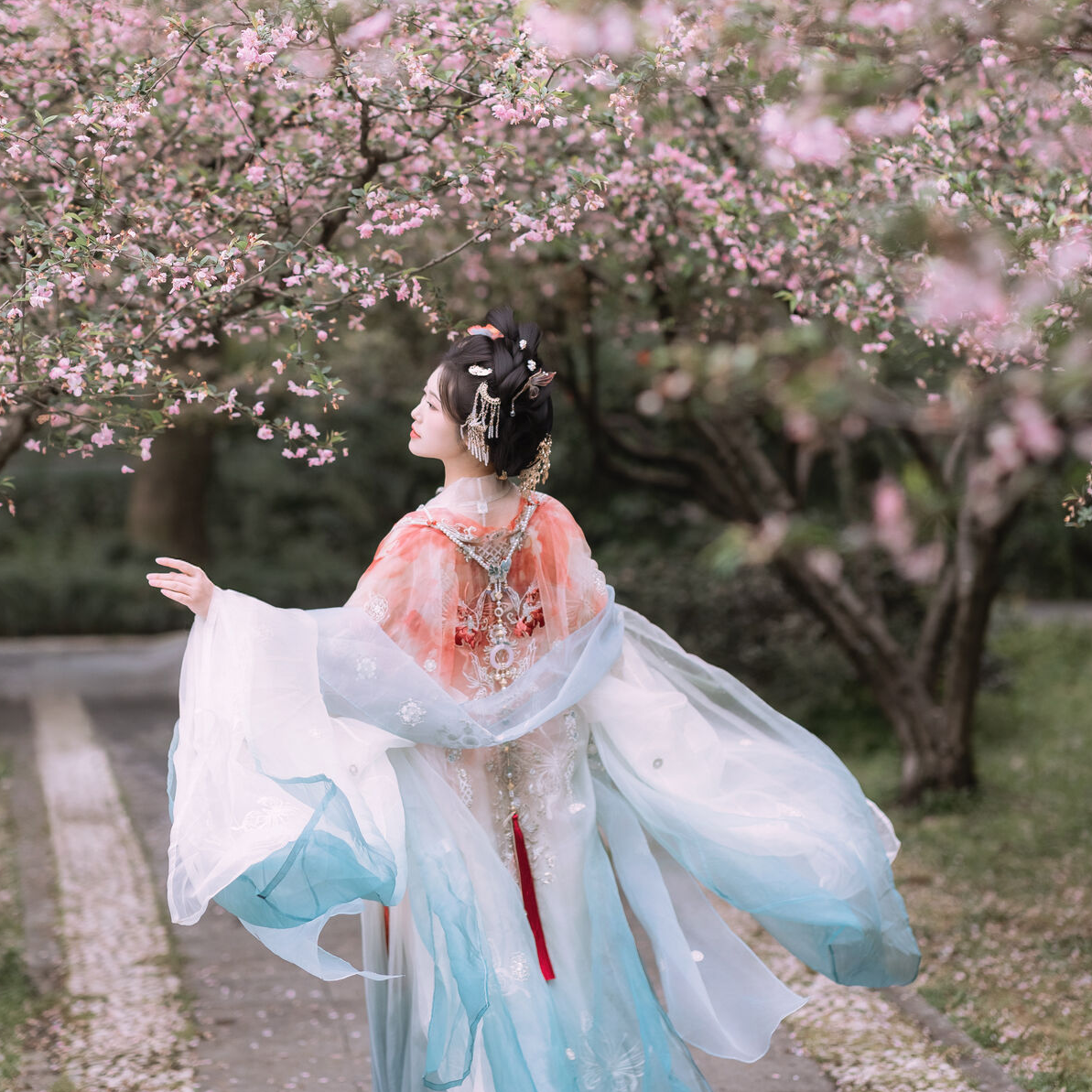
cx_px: 545
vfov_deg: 16.0
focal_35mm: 109
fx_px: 3890
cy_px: 522
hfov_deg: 16.0
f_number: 2
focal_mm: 85
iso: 200
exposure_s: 1/500
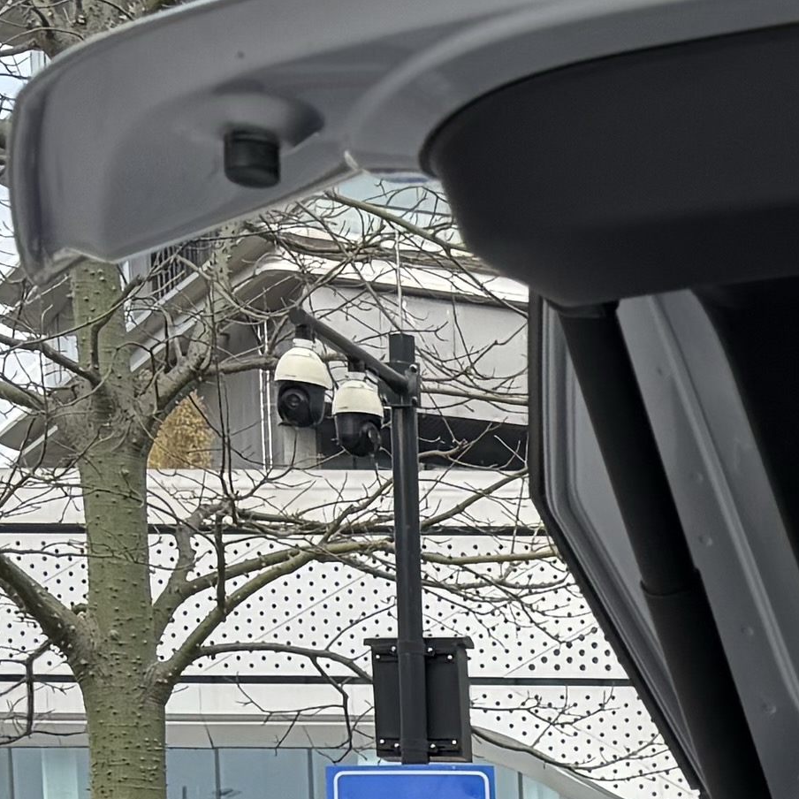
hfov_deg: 11.4
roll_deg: -0.3
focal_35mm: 134
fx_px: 3499
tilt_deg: -6.2
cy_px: 1567
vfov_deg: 11.7
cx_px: 1716
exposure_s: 1/2053
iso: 80
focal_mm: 6.76
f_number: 1.78
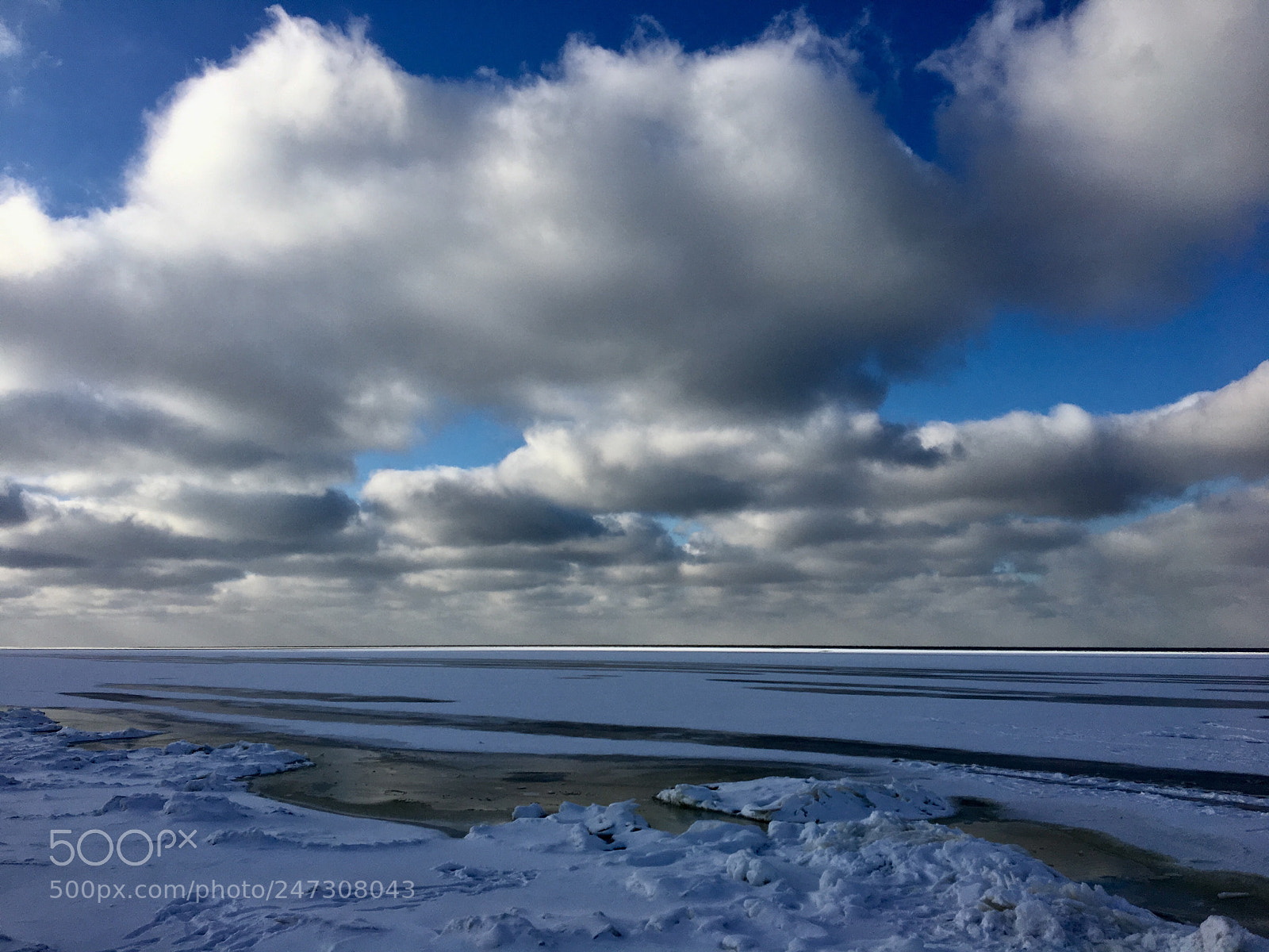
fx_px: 1063
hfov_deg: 61.7
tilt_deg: +10.5
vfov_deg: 48.2
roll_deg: -0.1
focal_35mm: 29
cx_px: 634
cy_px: 476
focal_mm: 4.15
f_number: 2.2
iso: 25
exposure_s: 1/3077
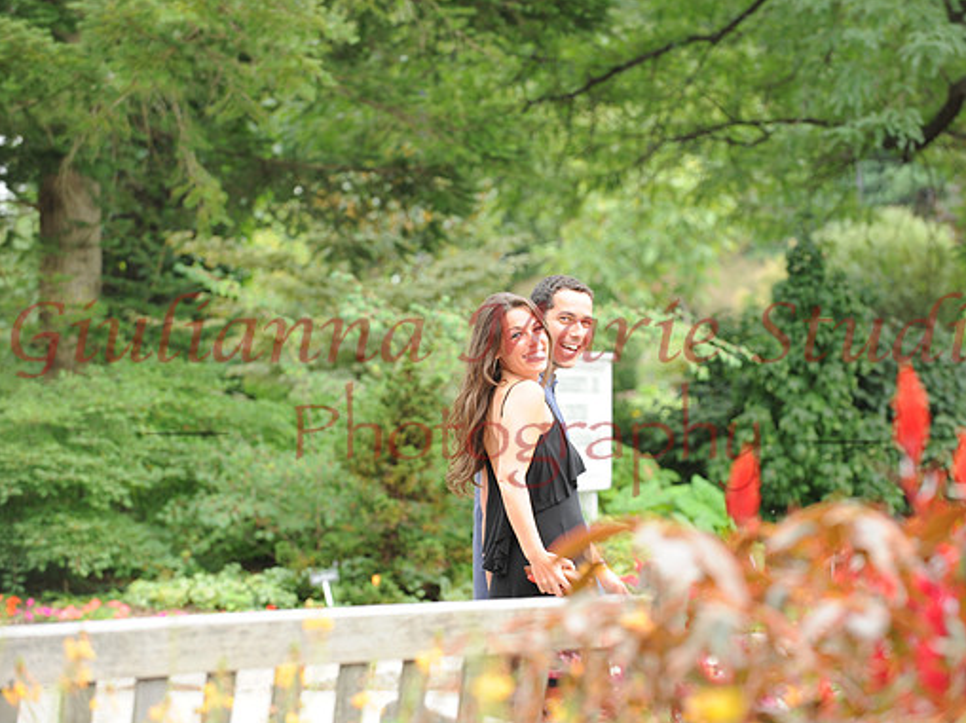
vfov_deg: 10.8
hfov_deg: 14.4
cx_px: 533
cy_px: 361
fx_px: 3820
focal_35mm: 137
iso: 500
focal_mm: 125
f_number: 6.3
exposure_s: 1/125
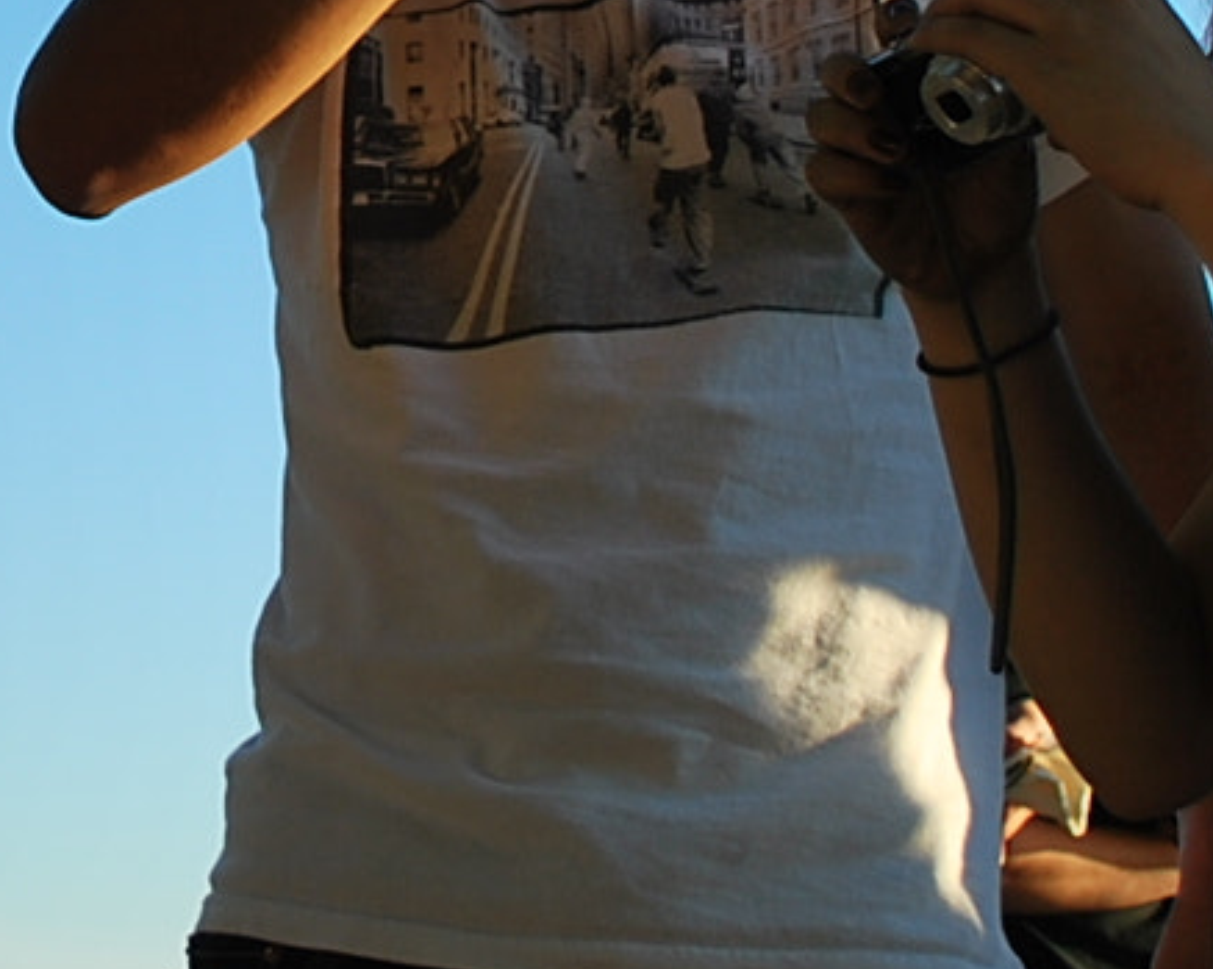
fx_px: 5381
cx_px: -239
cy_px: -236
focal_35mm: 150
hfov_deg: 12.6
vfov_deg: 10.1
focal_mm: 24
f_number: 4.2
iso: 100
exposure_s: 1/400
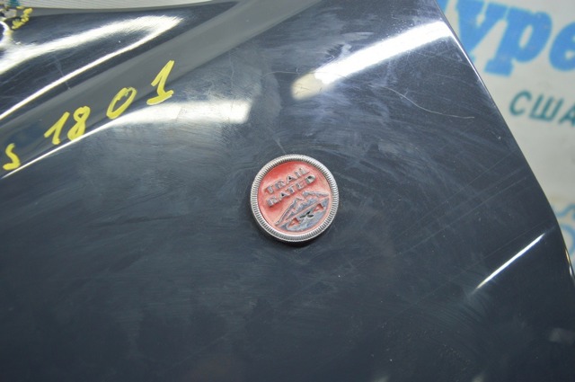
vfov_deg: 47.8
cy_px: 191
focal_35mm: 27
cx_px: 288
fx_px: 431
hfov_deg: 67.4
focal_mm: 18
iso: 400
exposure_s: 1/40
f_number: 3.5
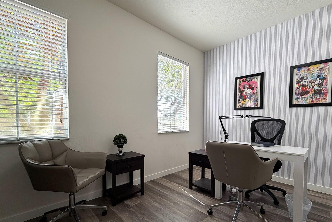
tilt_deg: -1.3
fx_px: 157
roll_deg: -0.7
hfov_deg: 92.9
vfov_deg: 70.2
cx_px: 183
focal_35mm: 17
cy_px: 125
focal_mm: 2.22
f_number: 2.2
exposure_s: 1/120
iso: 200
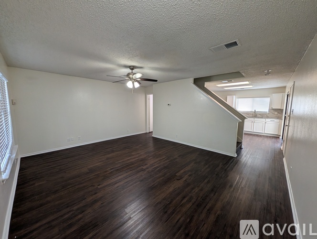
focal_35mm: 12
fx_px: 110
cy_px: 120
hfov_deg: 110.5
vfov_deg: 94.6
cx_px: 158
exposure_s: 1/120
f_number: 1.7
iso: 165
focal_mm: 2.02
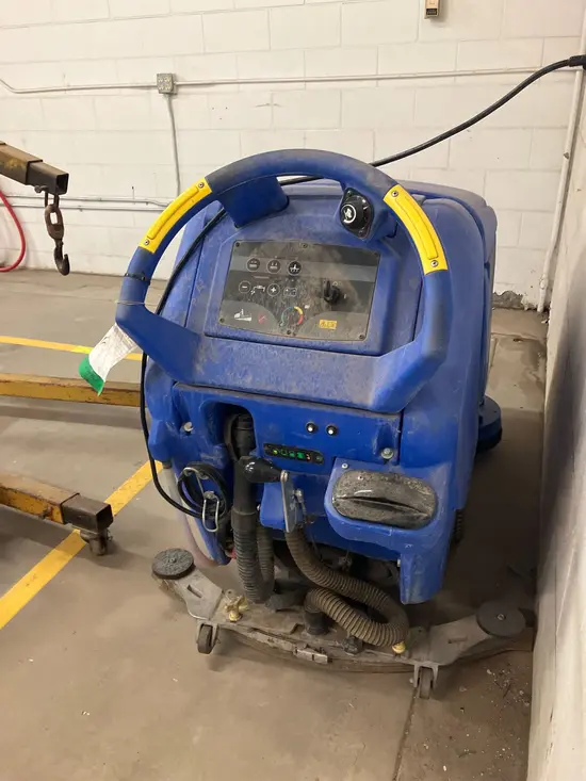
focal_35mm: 28
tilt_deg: -26.5
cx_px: 293
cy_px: 390
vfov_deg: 63.4
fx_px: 632
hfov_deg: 49.8
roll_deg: +2.4
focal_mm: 3.99
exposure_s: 1/60
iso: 320
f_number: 1.8
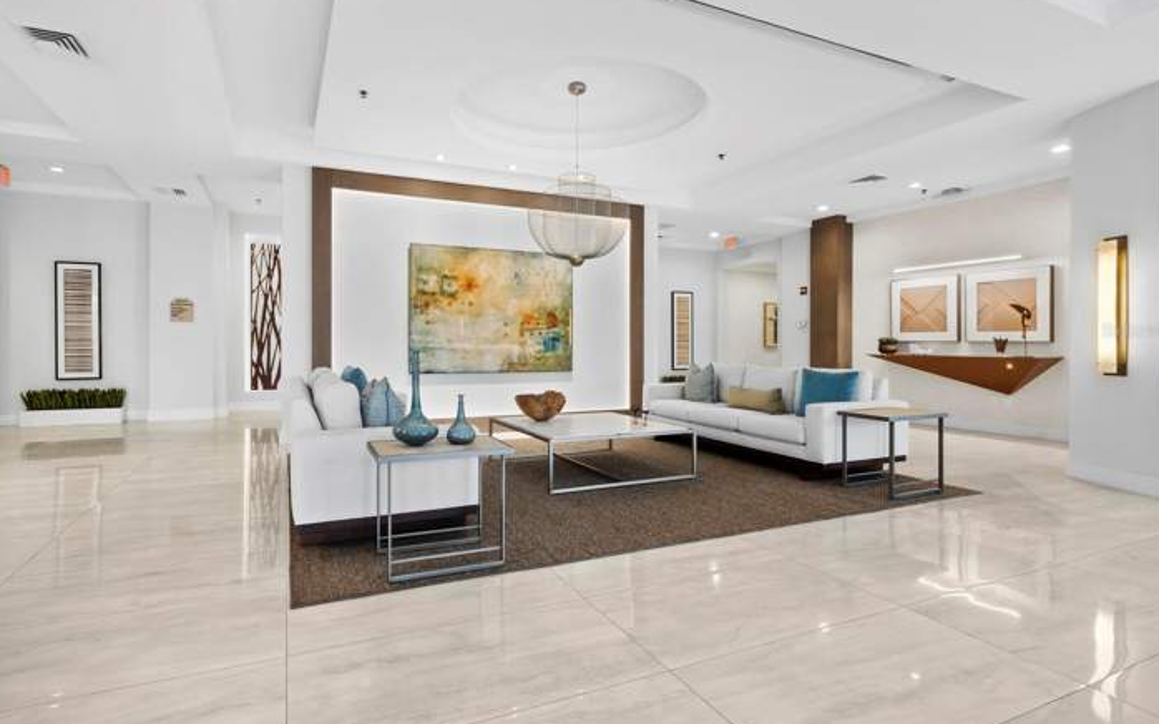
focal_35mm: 17
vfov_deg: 67.8
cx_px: 516
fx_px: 537
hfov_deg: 94.0
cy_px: 329
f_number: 11
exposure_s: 1/2.5
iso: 400
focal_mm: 7
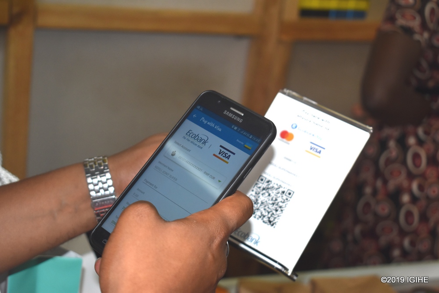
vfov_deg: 20.2
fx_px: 823
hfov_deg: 29.9
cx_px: 220
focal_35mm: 68
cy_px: 146
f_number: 5
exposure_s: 1/100
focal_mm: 45
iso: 800
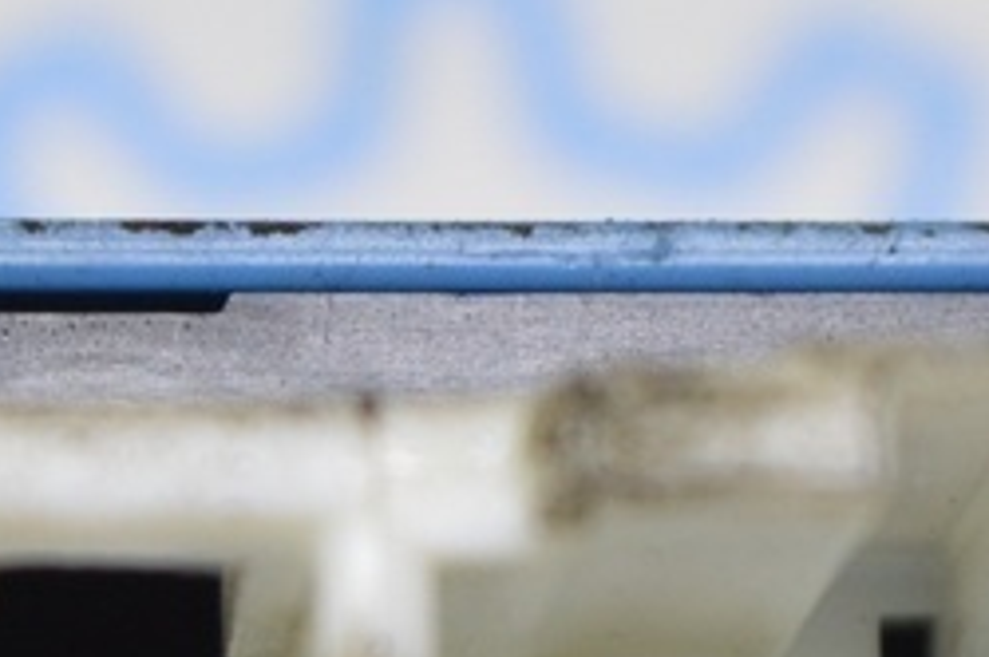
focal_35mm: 338
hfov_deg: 6.1
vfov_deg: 4.0
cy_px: 837
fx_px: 9275
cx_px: 233
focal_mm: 55
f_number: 5.6
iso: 800
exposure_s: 1/60
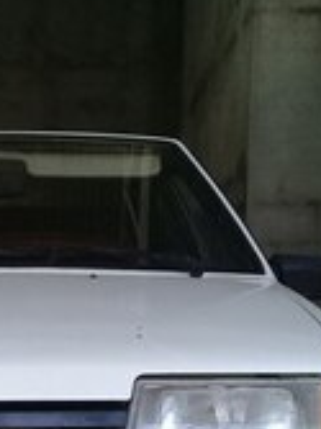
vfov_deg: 19.8
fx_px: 1139
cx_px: -33
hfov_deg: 15.6
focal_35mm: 92
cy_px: 534
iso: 100
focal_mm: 3.3
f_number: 2.2
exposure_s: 1/120
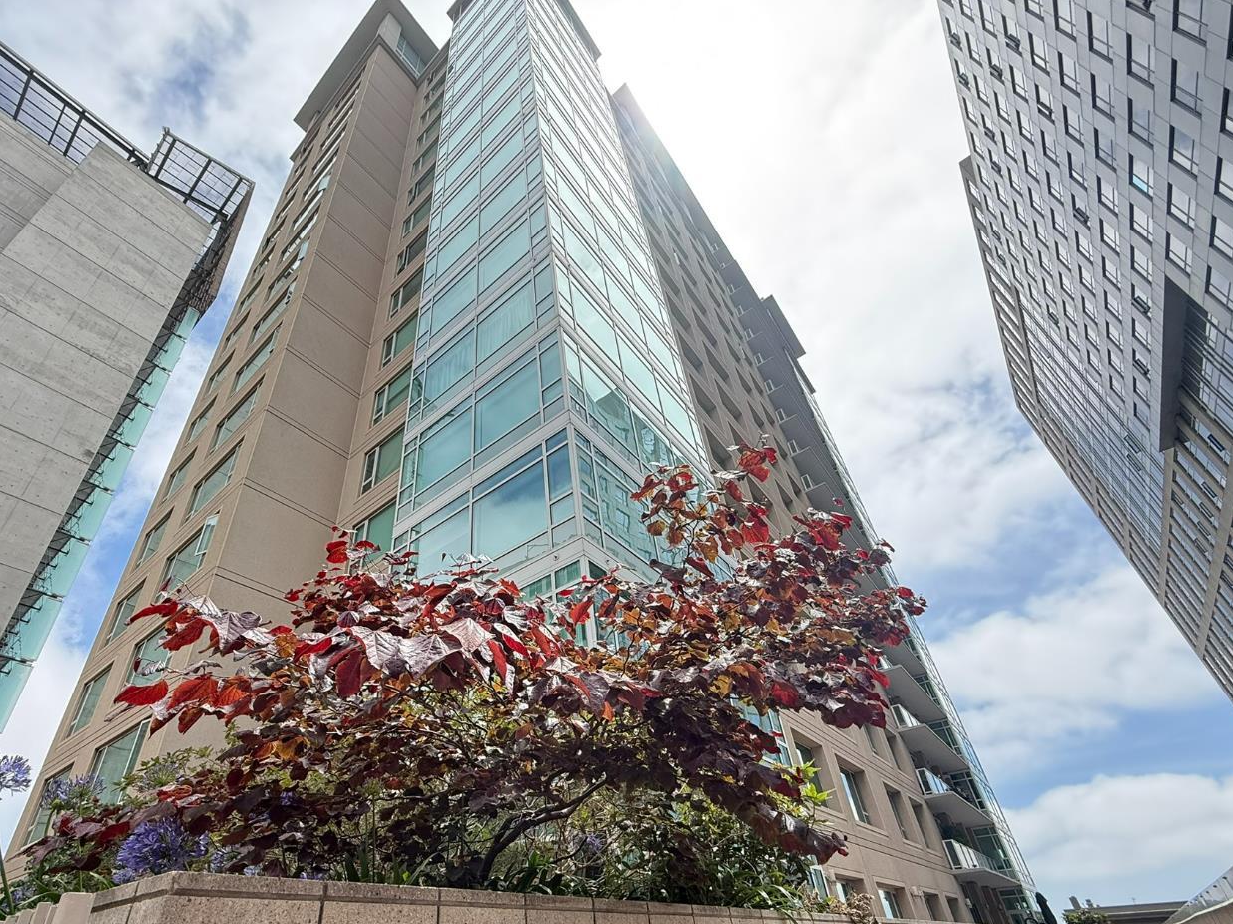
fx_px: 605
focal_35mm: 17
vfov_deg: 73.8
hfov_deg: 90.6
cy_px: 559
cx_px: 540
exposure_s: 1/672
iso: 64
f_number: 2.2
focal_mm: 2.22
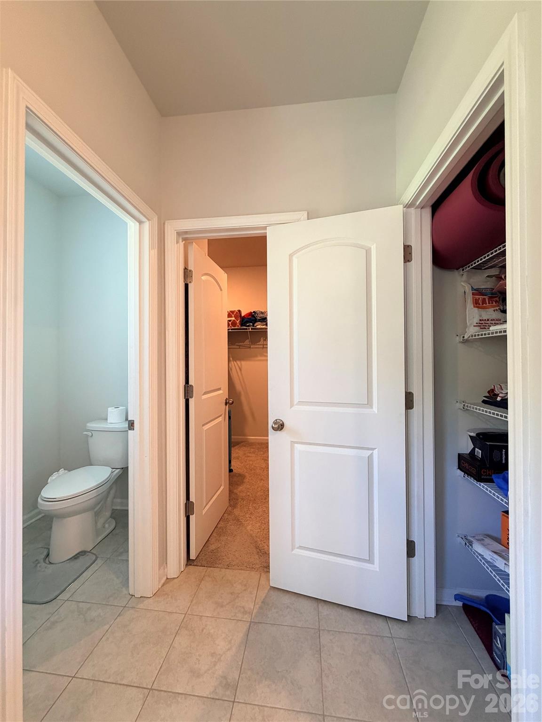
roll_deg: +0.1
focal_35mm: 14
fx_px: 292
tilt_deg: -0.1
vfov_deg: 102.1
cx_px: 271
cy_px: 361
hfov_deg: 85.7
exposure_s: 1/60
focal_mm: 2.22
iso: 320
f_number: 2.2
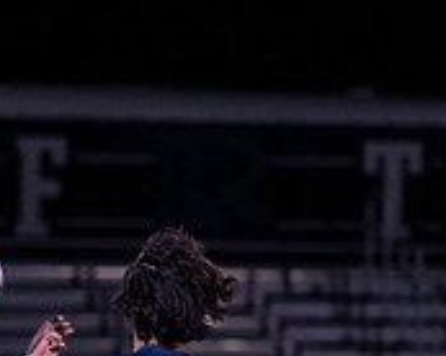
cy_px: 355
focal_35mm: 695
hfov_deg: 2.8
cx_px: -179
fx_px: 9164
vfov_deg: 2.2
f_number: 2.8
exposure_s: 1/1000
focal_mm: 145
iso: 2500
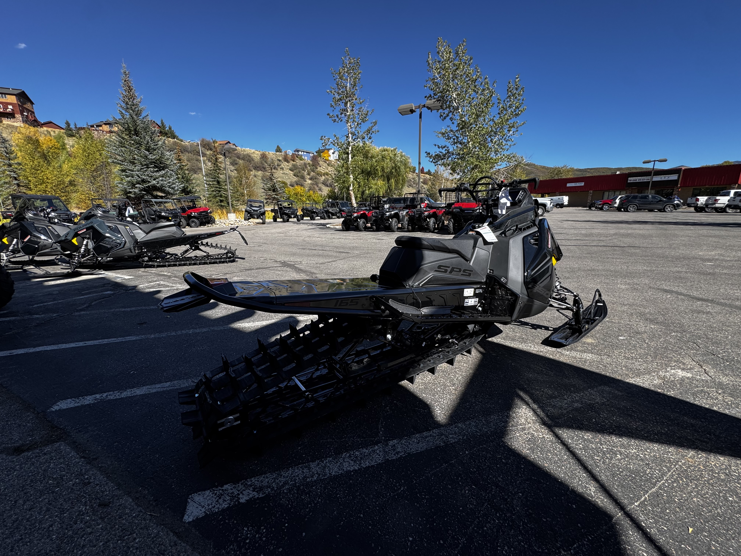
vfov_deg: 85.7
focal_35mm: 14
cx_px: 370
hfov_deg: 102.1
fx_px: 300
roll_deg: +1.1
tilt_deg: -13.9
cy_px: 278
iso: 50
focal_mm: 2.22
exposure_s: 1/779
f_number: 2.2
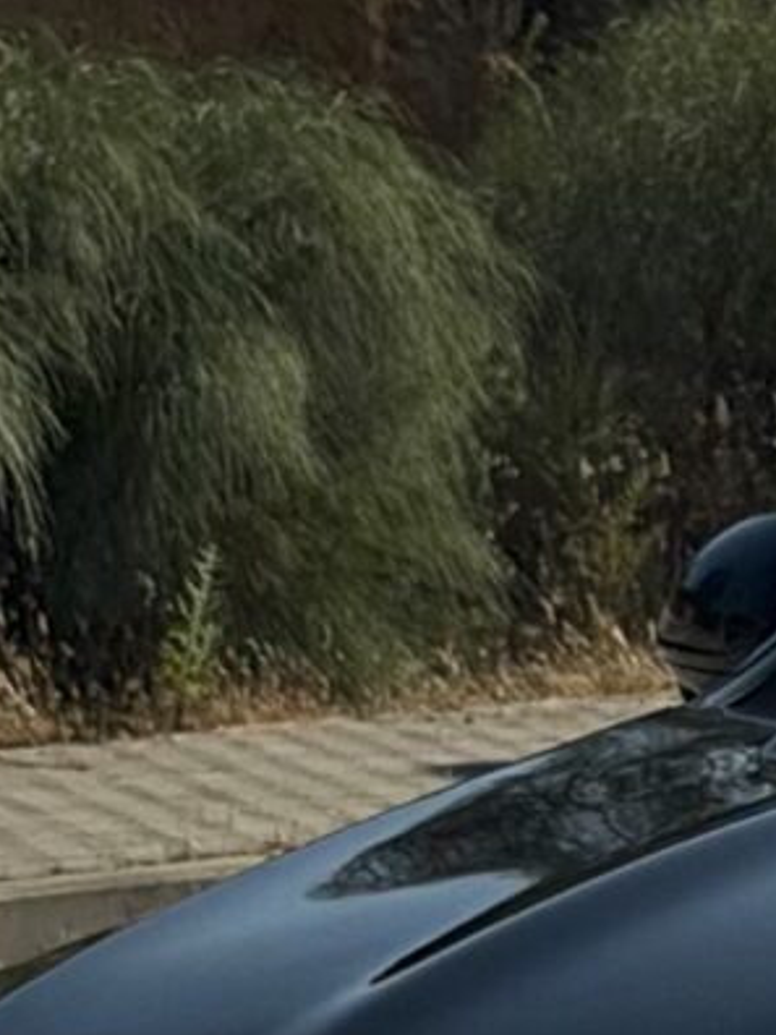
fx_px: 9266
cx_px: 1894
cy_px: 290
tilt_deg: -0.3
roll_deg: -0.4
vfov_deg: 6.4
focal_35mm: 310
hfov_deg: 4.7
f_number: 1.78
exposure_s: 1/43478
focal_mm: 6.76
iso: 100
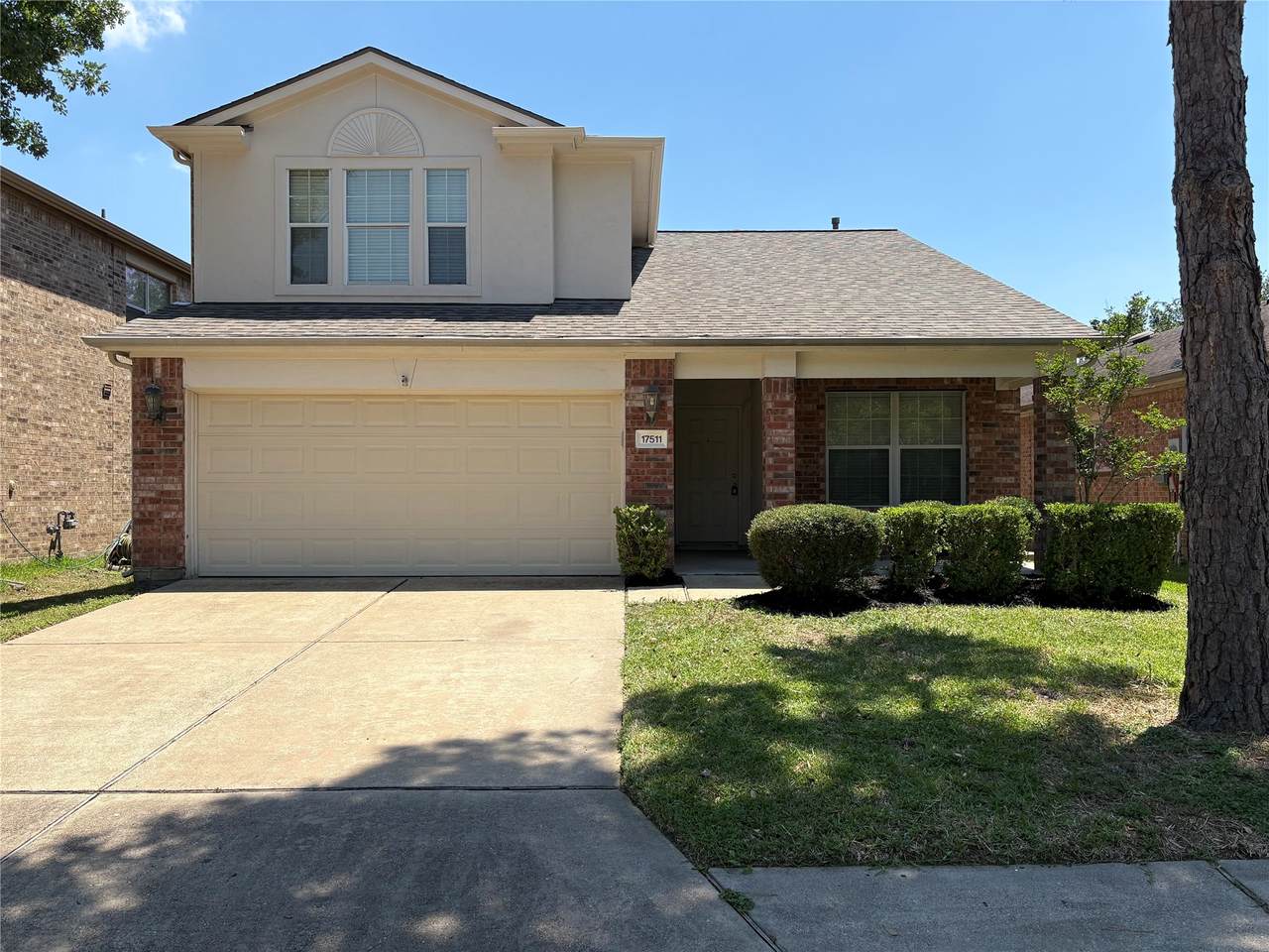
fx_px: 953
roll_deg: +0.2
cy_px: 476
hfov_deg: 67.3
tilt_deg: +1.6
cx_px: 634
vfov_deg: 53.1
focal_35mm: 26
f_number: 1.6
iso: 50
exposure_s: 1/2985
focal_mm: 5.96
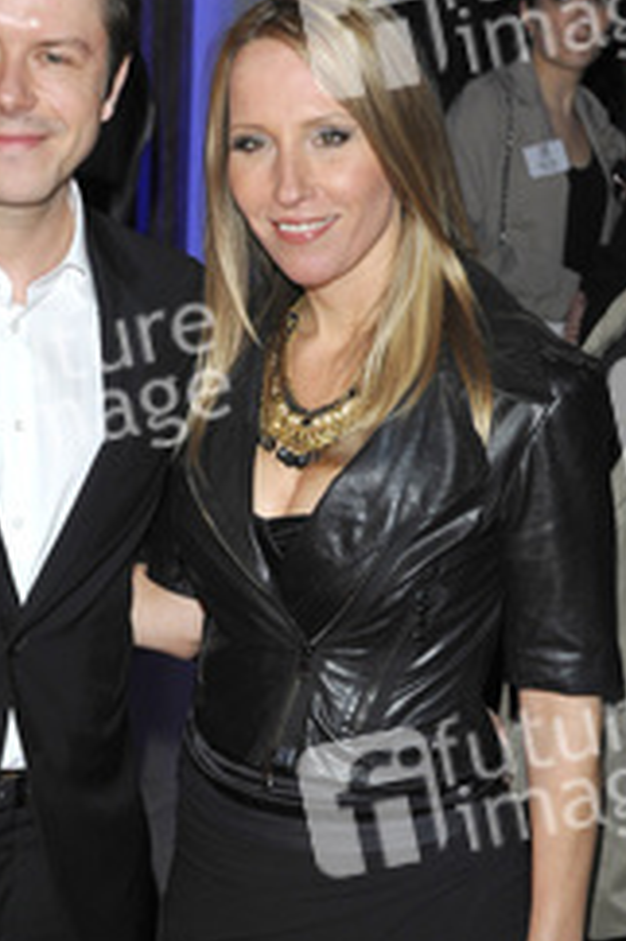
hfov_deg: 15.8
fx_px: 2246
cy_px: 591
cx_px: 146
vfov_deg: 23.6
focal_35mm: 86
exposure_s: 1/250
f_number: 6.3
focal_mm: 52
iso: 800
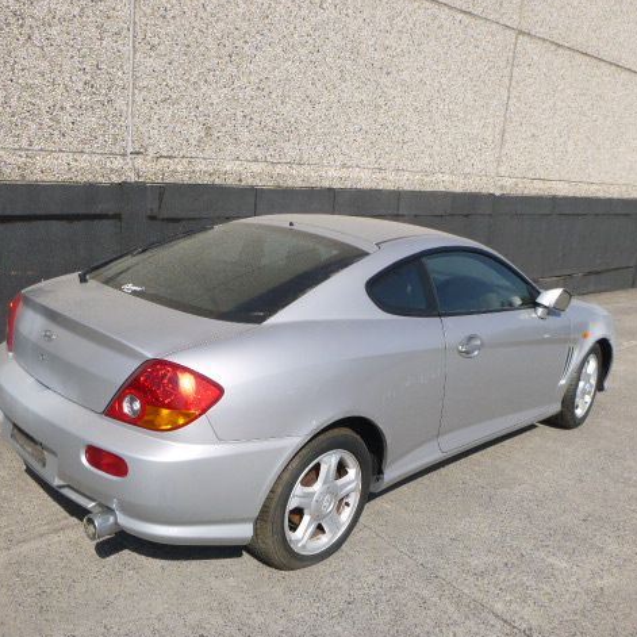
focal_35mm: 30
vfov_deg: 54.0
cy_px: 319
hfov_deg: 54.0
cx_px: 298
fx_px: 625
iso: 100
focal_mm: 4.5
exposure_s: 1/800
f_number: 3.9
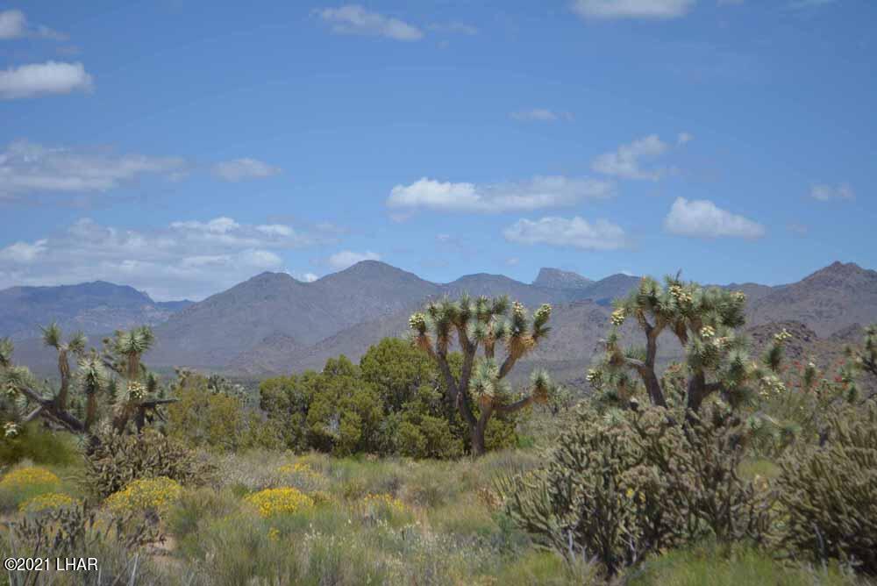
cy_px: 293
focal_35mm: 82
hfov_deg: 24.6
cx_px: 438
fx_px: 2011
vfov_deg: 16.6
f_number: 5.6
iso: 200
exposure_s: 1/1250
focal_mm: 55
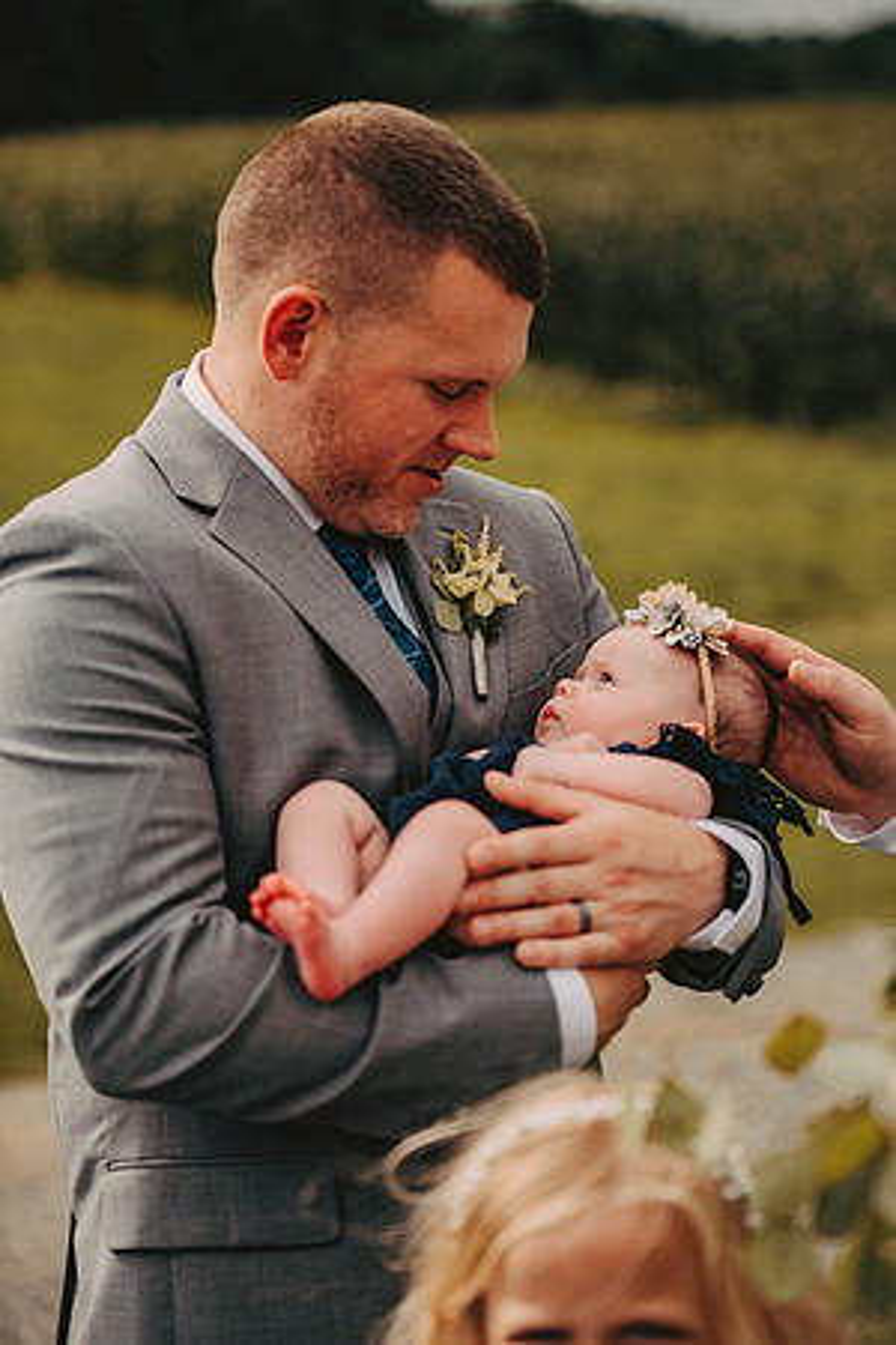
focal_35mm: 90
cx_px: 448
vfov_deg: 22.6
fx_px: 3360
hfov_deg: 15.2
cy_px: 672
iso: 200
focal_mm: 90
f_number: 2.8
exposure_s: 1/1000
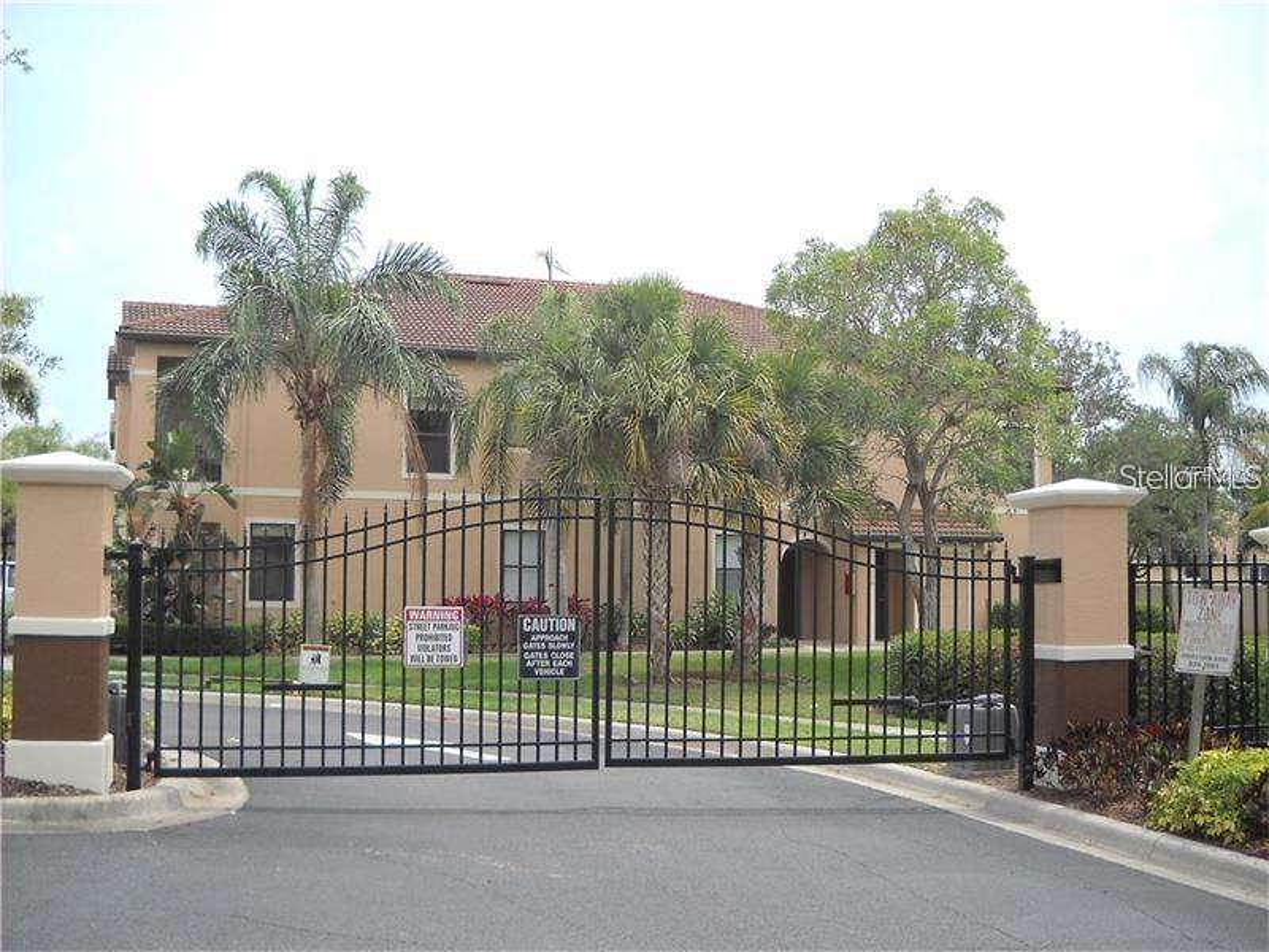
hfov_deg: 45.8
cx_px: 634
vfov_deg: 35.1
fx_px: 1503
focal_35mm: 41
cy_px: 476
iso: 64
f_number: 5.5
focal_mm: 6.72
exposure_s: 1/209
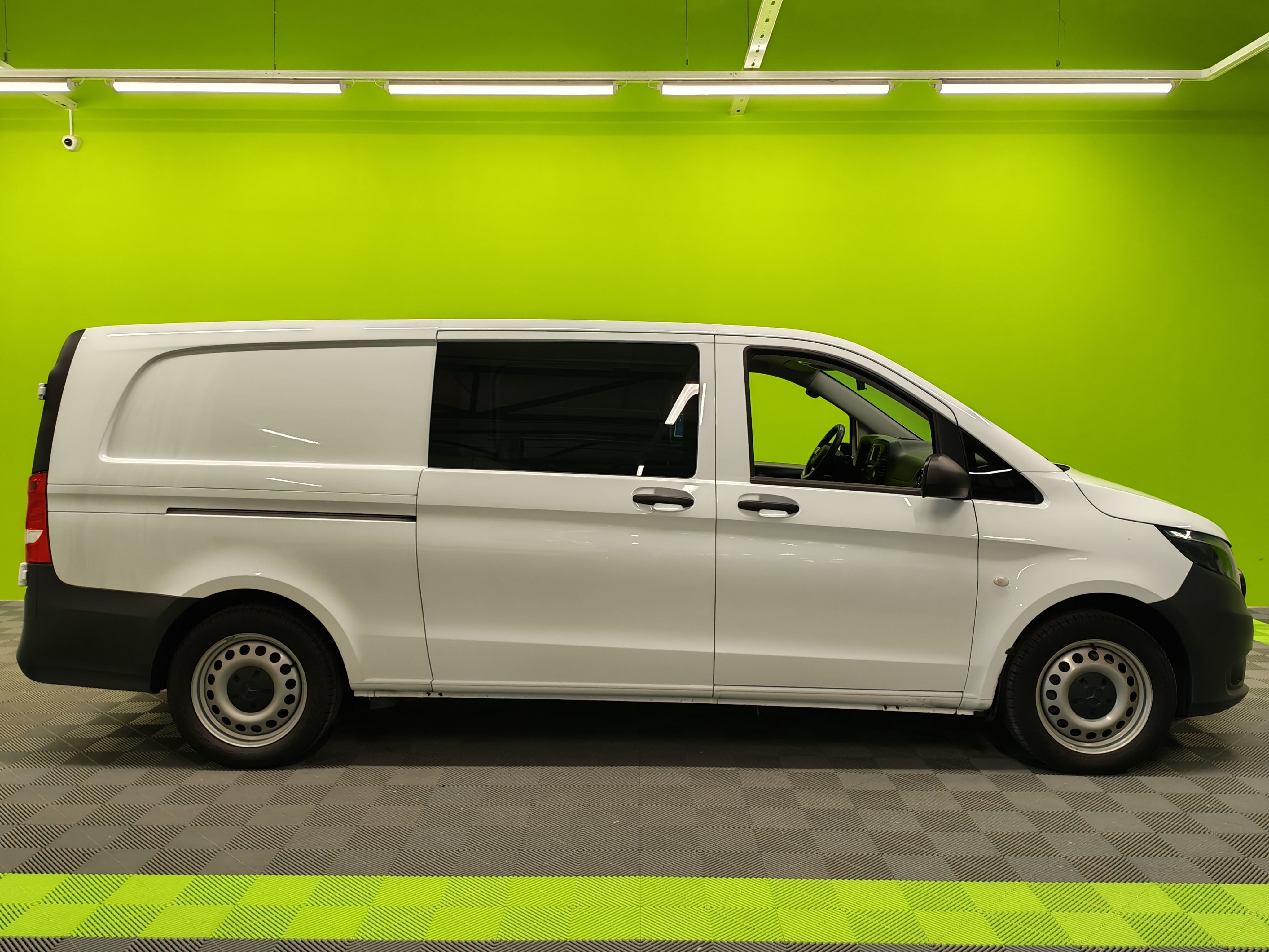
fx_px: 1100
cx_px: 634
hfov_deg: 60.0
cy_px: 476
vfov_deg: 46.8
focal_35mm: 30
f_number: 1.9
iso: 314
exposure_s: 1/100
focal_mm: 6.12
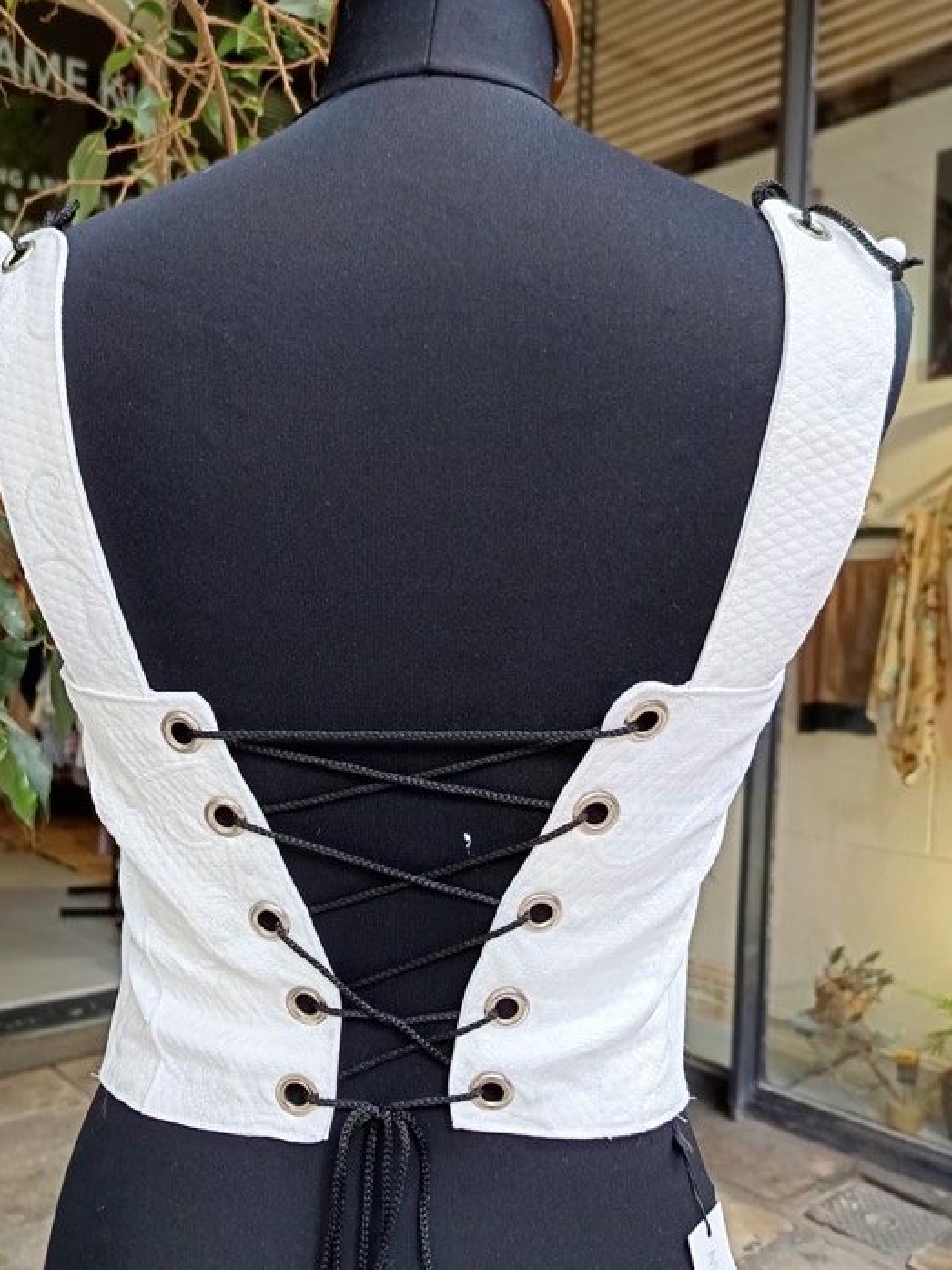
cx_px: 389
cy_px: 700
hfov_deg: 45.3
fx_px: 1136
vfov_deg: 58.2
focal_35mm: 31
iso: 288
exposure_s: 1/50
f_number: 1.7
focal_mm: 5.31
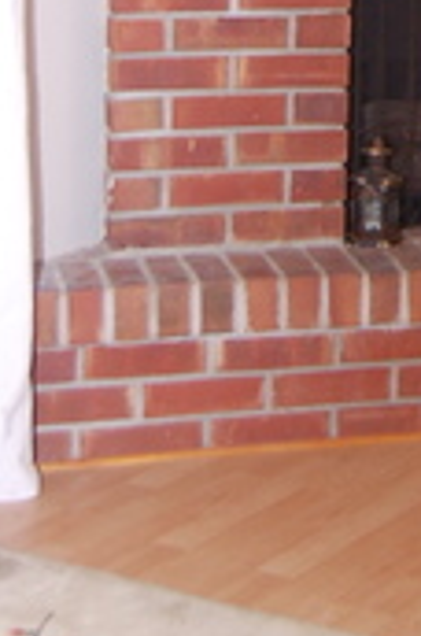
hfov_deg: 12.1
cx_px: 556
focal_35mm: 109
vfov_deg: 17.4
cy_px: -233
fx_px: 1920
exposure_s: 1/10
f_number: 4.2
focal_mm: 26
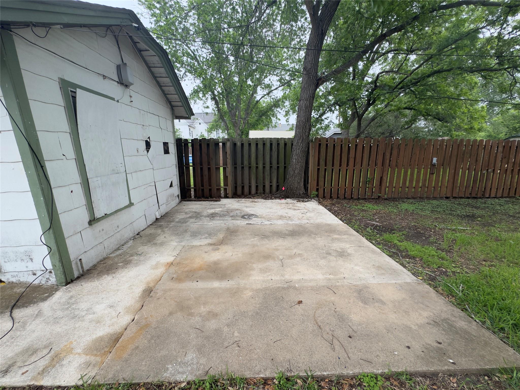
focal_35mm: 14
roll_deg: +0.1
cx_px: 260
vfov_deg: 85.7
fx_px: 210
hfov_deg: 102.1
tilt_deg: -12.0
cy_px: 195
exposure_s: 1/288
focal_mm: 2.22
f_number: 2.2
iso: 40
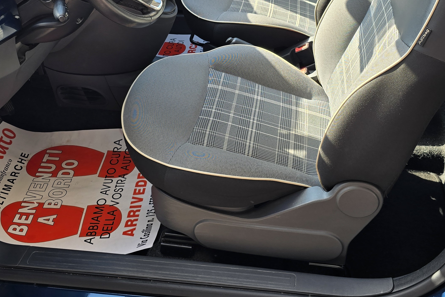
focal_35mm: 45
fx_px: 556
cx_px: 236
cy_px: 27
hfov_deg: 43.6
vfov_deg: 28.7
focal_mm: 6.3
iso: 20
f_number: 1.7
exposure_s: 1/180
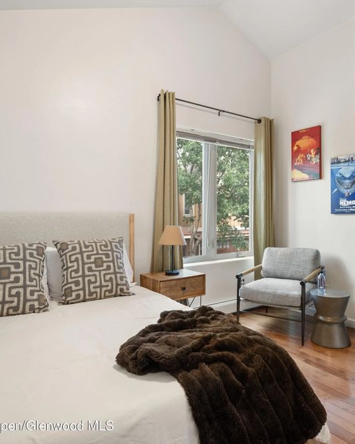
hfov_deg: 56.1
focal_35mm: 25
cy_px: 215
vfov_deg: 68.1
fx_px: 328
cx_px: 222
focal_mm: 17
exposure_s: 1/5
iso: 640
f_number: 7.1
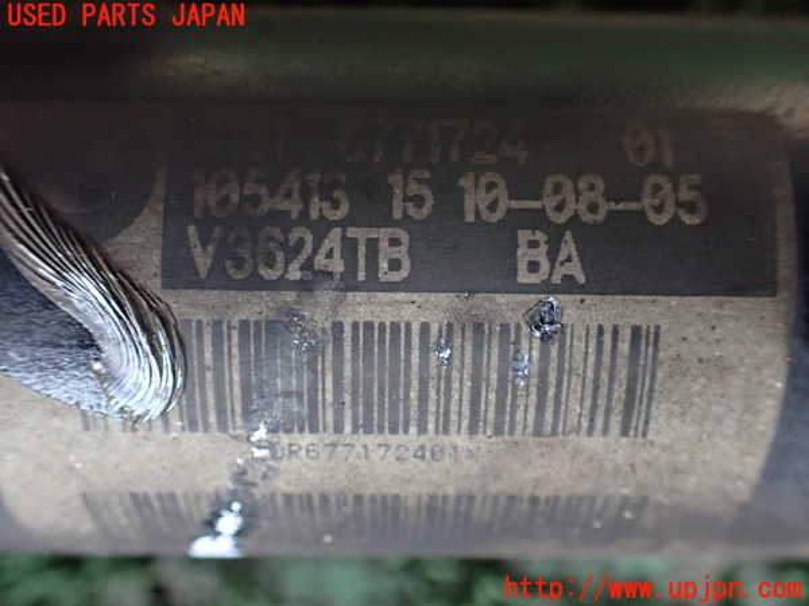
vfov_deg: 46.8
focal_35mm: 30
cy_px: 303
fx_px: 701
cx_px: 404
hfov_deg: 60.0
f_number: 2.3
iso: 800
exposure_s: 1/40
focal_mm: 5.4
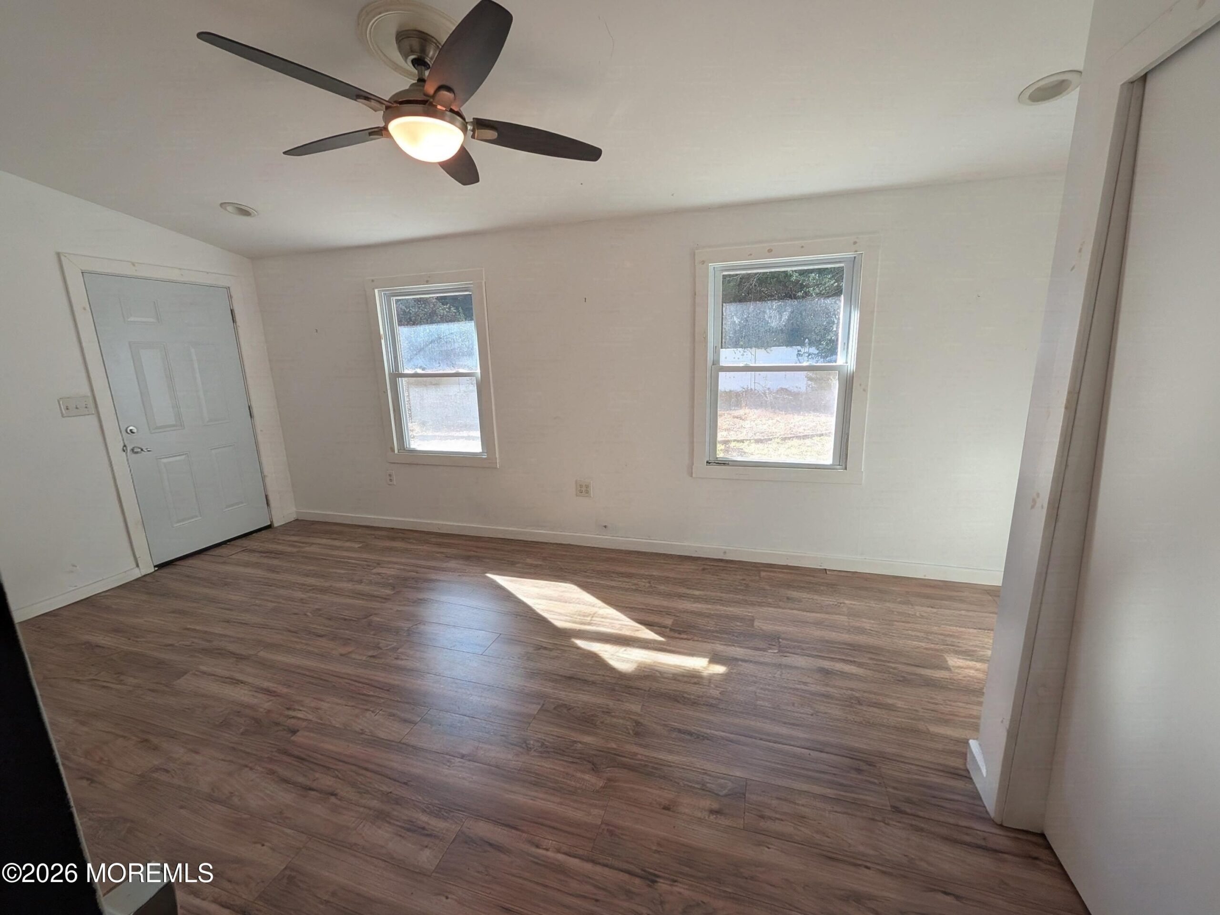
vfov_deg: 89.9
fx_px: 458
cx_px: 610
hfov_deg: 106.2
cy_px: 458
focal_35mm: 13
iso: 49
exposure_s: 1/120
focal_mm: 1.54
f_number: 2.2
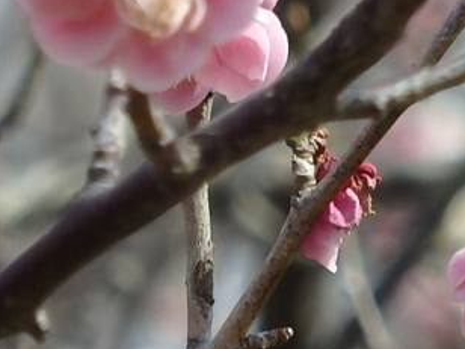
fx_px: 27860
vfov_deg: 0.7
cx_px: 275
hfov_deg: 1.0
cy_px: 239
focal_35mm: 2074
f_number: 6.9
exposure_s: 1/250
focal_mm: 95
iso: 125
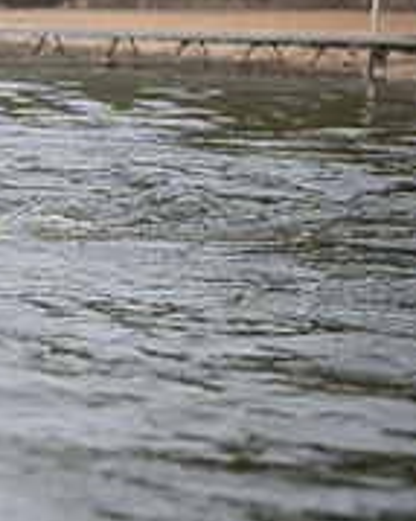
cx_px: -419
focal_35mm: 213
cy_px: 199
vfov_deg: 9.1
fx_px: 3281
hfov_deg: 7.0
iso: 320
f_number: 4
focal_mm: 70
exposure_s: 1/640
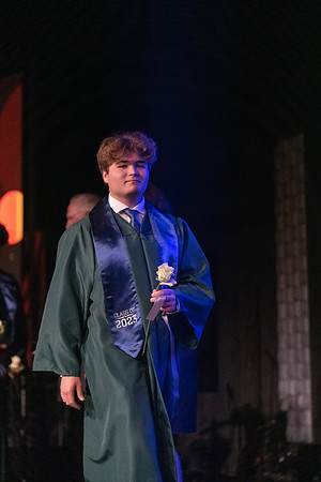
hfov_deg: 15.0
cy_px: 241
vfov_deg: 22.4
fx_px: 1217
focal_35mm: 91
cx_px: 160
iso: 16000
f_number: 2.8
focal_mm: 91
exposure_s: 1/1000
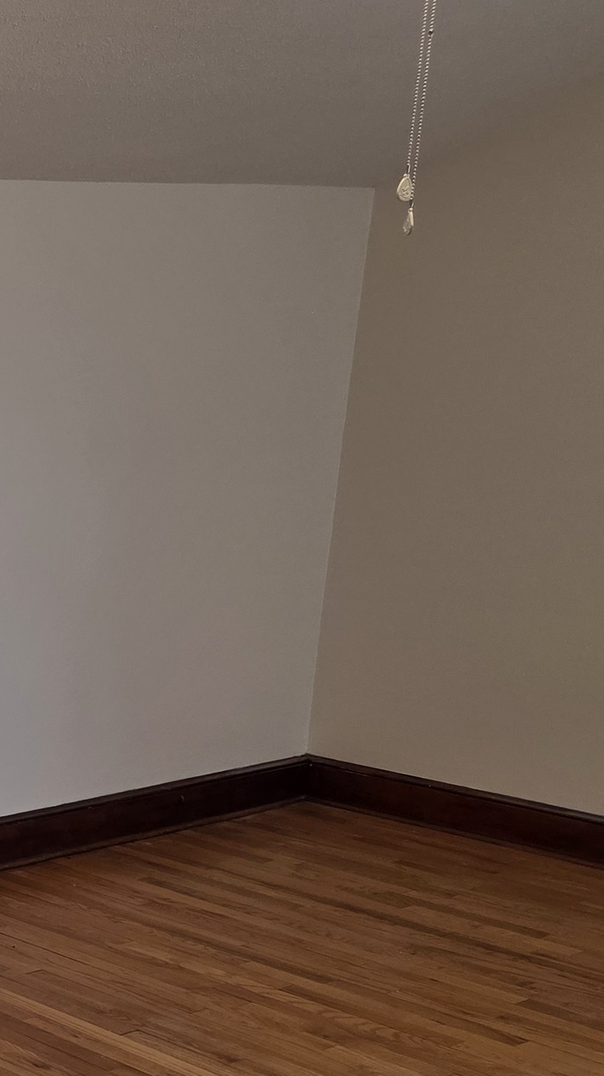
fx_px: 1766
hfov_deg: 15.5
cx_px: -603
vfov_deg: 33.1
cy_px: 817
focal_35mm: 62
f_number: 1.7
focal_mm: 6.3
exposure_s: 1/120
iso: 125
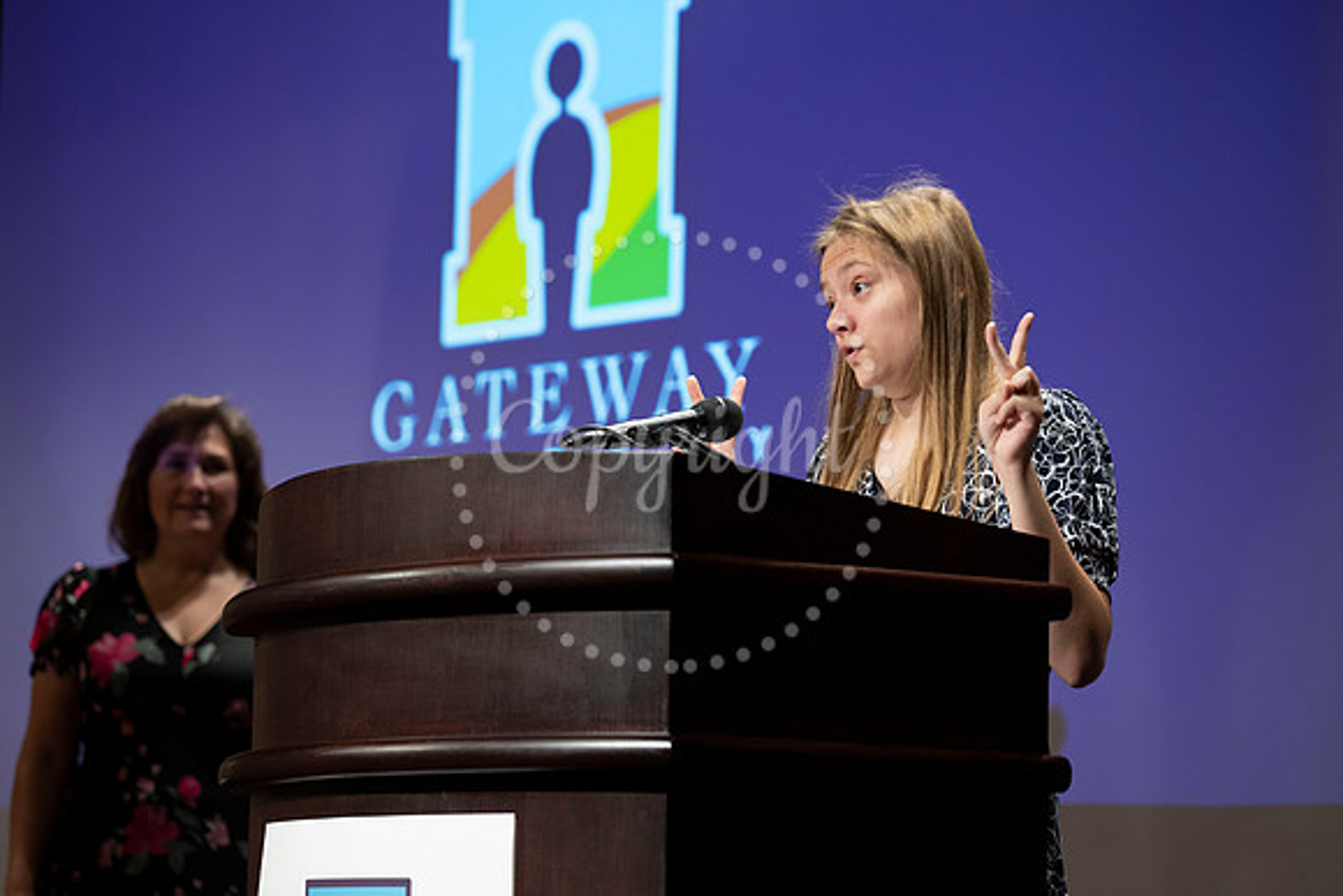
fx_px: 4478
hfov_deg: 17.1
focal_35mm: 120
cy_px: 448
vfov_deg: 11.4
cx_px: 672
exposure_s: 1/60
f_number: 4
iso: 800
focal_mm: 120
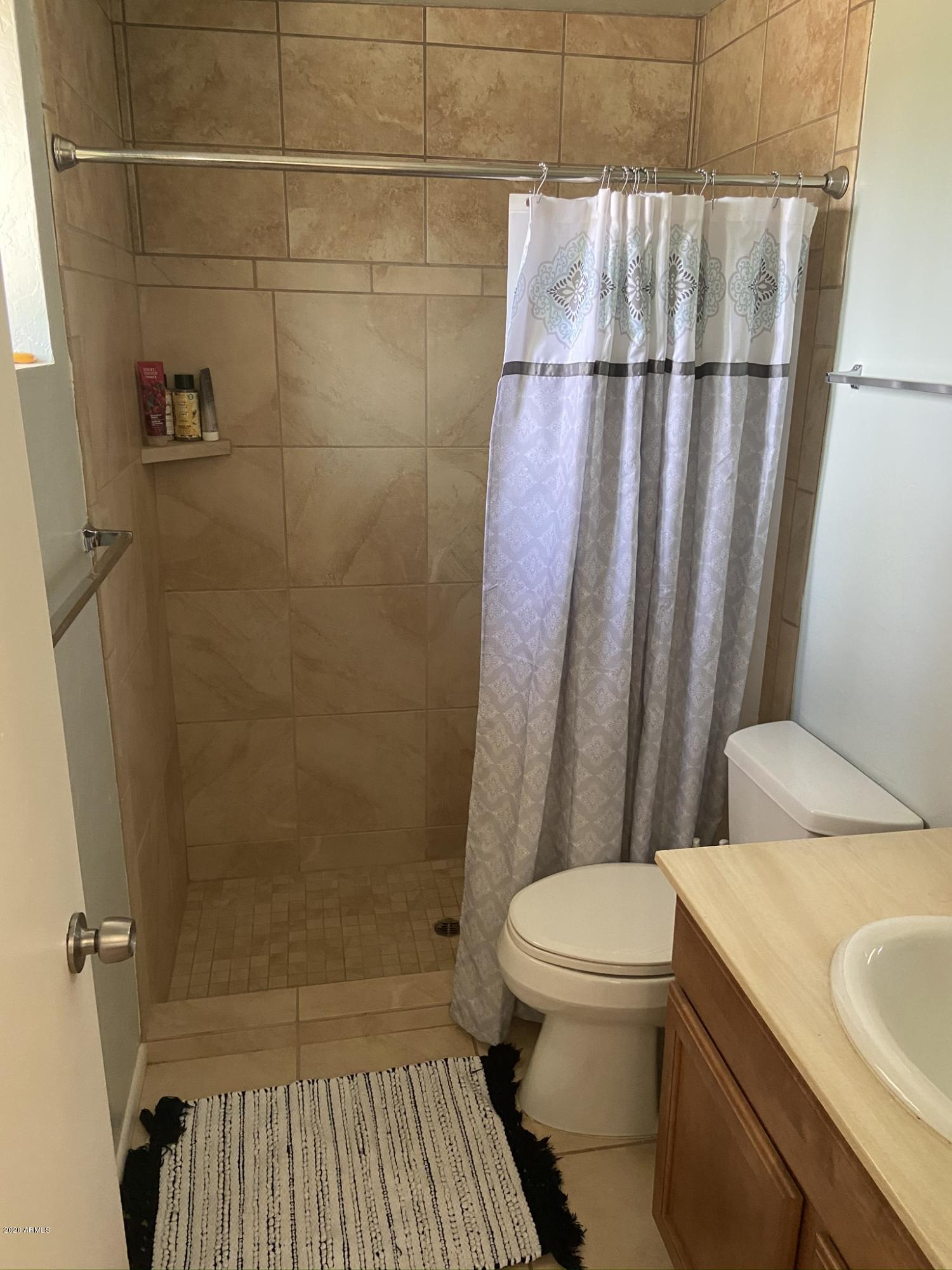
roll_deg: -0.8
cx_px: 476
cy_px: 635
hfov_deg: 53.1
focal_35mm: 26
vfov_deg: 67.3
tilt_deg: -16.9
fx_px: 953
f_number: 1.8
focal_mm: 4.25
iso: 320
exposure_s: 1/60
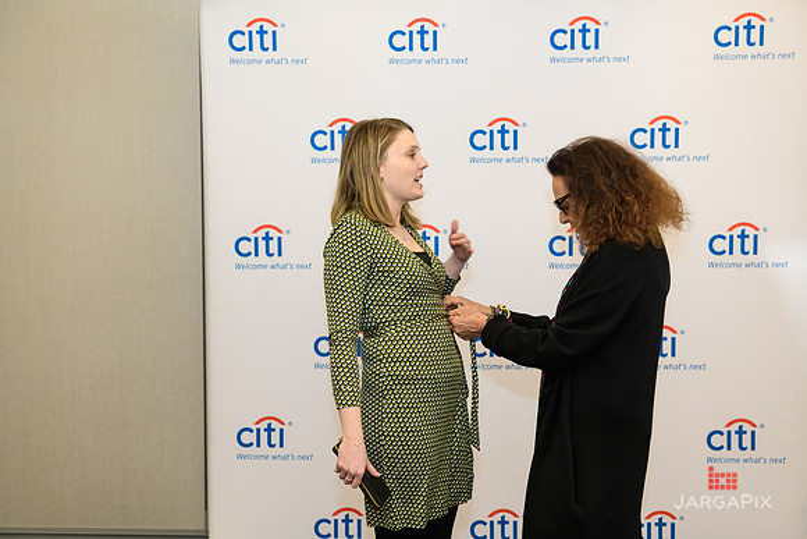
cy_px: 270
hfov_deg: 36.2
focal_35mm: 55
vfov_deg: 24.6
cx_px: 404
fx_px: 1233
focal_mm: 55
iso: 800
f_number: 4
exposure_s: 1/125
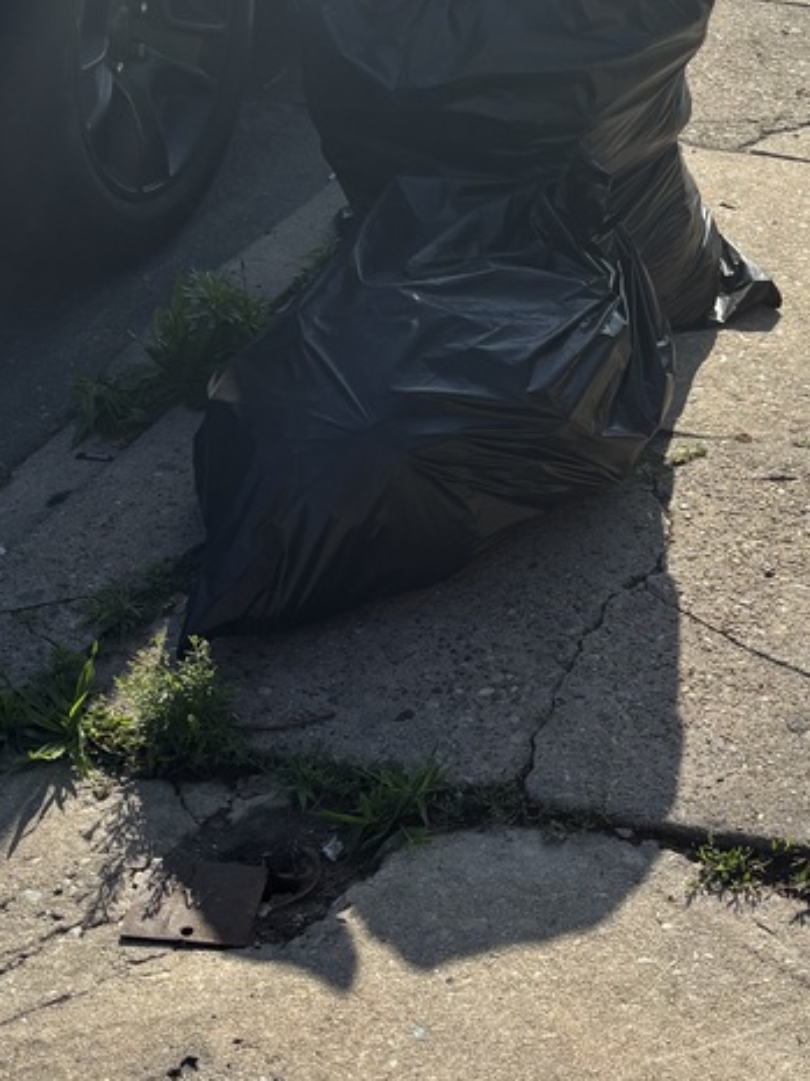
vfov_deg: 28.9
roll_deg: -4.0
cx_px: 661
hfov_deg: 21.6
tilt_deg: -27.7
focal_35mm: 67
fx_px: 2092
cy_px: 455
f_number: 1.6
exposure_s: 1/2857
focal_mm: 5.96
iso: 50
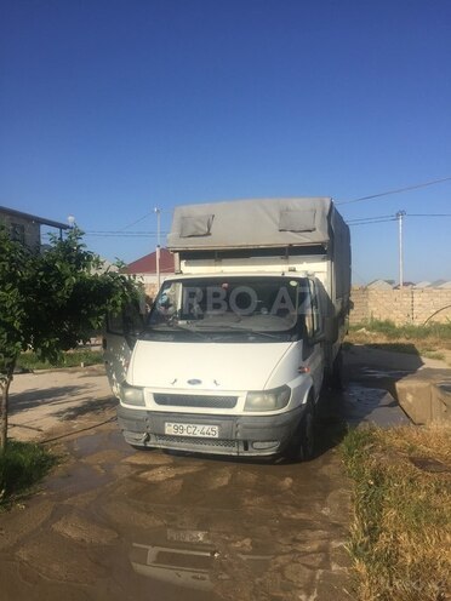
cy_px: 300
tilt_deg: +0.4
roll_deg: +1.7
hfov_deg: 48.2
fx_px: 504
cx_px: 226
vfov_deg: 61.7
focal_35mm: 29
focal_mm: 4.15
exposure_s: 1/2825
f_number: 2.2
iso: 32
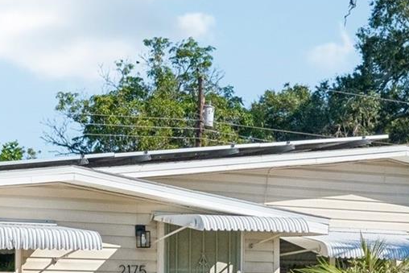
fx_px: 1216
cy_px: 292
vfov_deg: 12.6
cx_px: 200
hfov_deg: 19.1
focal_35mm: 107
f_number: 8
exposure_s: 1/4000
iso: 800
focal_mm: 23
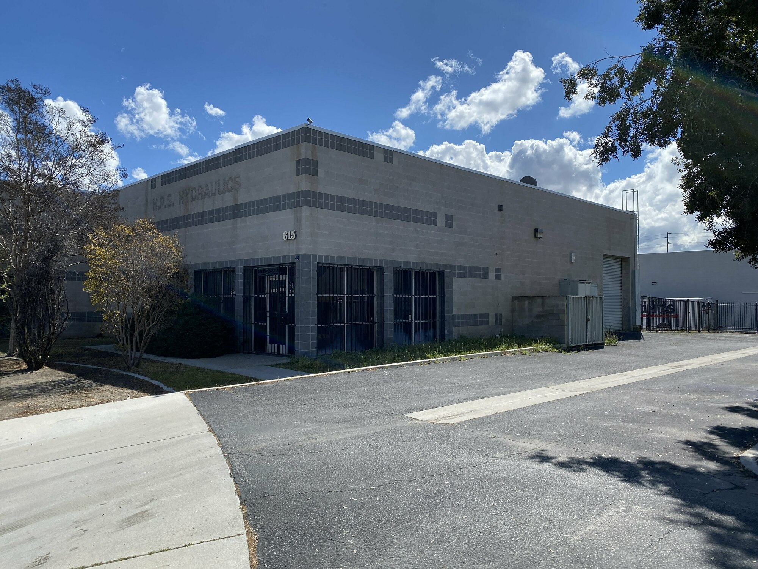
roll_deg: +0.6
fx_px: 569
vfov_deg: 53.1
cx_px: 379
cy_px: 284
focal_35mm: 26
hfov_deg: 67.3
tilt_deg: +1.3
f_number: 1.8
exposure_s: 1/3731
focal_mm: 4.25
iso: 32
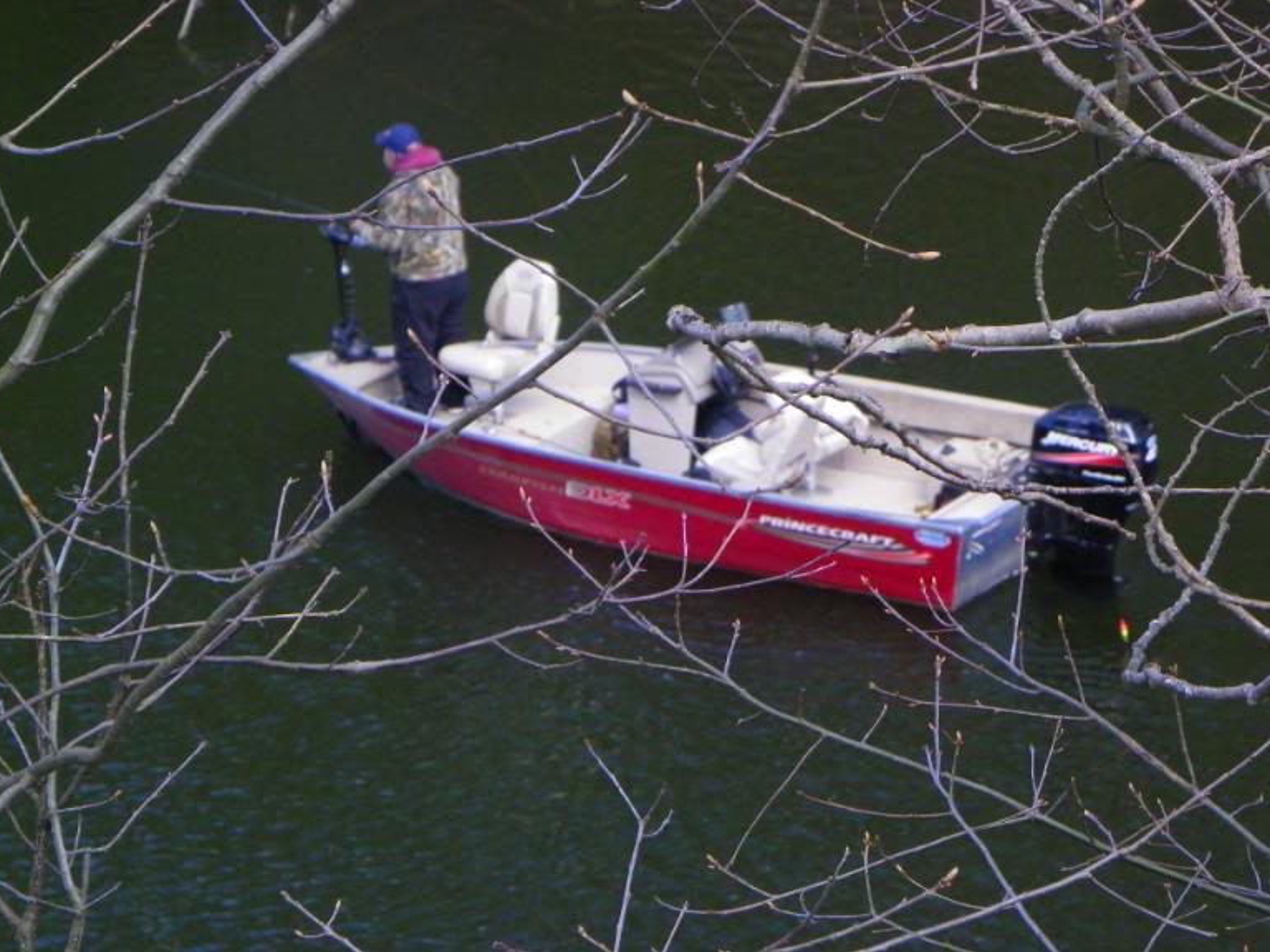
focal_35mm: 169
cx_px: 621
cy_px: 457
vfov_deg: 8.8
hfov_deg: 11.7
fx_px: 6199
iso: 200
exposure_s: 1/250
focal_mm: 28.8
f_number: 4.5
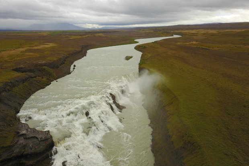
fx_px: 194
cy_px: 96
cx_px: 122
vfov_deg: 46.2
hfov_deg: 65.5
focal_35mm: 28
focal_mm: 4.73
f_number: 2.2
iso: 126
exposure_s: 1/25
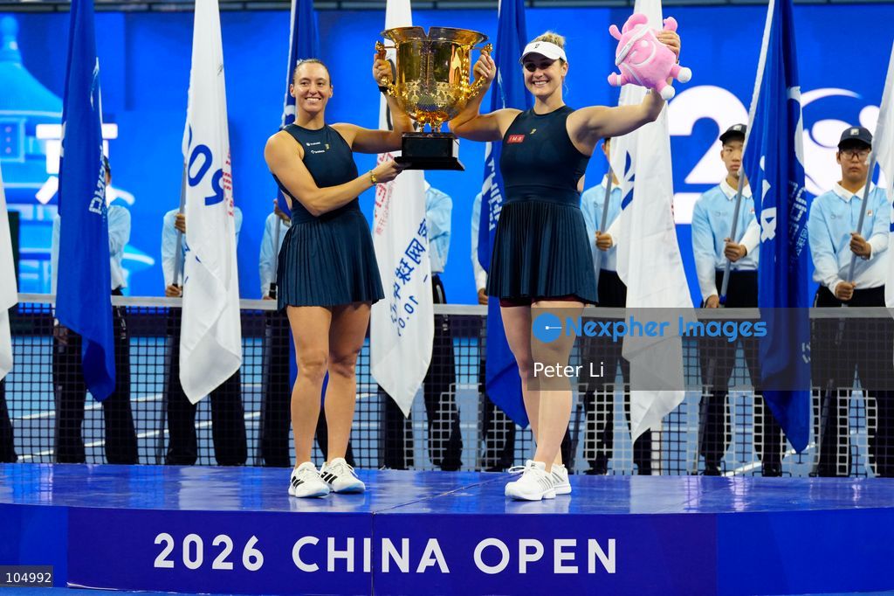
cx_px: 447
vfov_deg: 9.1
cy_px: 298
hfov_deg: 13.7
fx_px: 3724
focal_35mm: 150
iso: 2500
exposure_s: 1/500
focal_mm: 150
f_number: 4.5
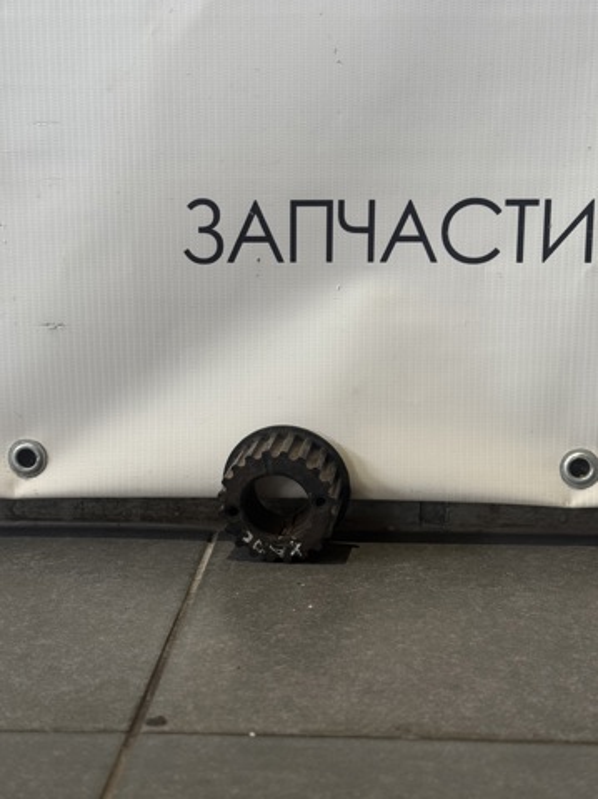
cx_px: 299
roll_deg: -2.4
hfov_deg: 30.2
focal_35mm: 48
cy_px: 400
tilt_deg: -10.9
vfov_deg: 39.7
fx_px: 1108
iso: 64
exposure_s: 1/50
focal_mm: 6.76
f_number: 1.78
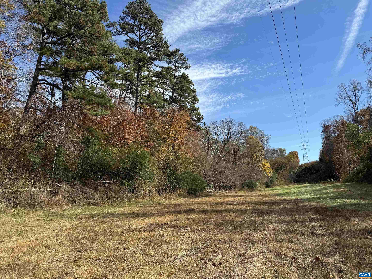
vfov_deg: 56.8
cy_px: 140
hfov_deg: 71.6
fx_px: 258
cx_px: 186
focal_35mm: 24
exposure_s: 1/3279
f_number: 1.78
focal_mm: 6.76
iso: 80
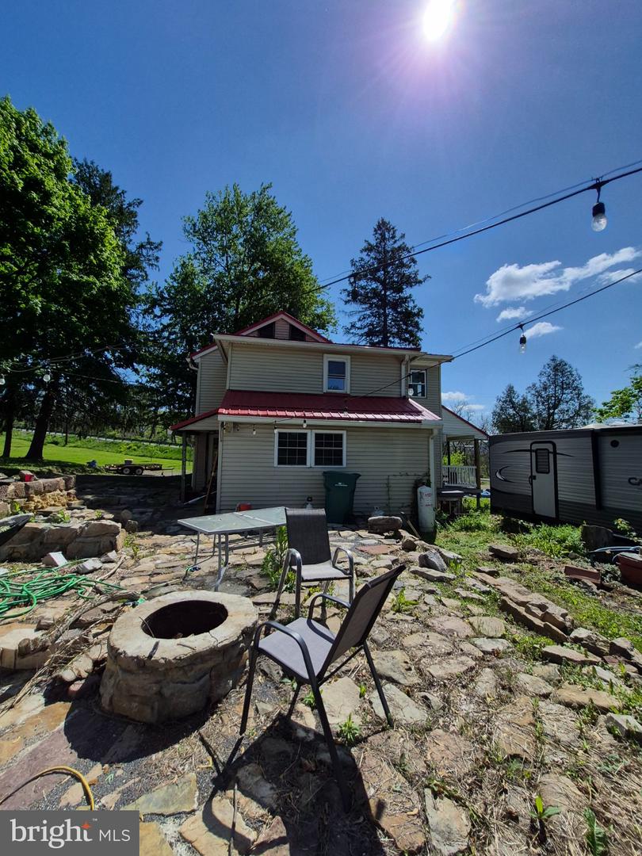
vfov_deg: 106.2
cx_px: 321
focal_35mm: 13
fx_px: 321
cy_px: 428
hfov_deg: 89.9
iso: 40
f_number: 2.2
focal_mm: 1.74
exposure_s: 1/2928
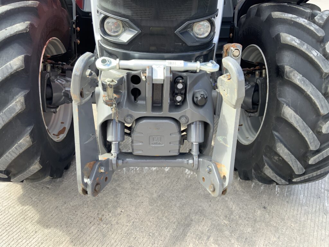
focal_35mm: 29
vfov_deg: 48.2
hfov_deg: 61.7
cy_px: 124
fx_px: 276
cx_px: 164
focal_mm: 3
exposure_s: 1/156
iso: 16
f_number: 1.8
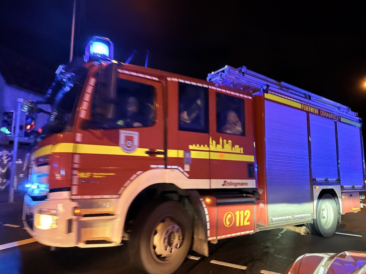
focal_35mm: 24
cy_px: 137
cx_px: 183
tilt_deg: +6.8
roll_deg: -1.8
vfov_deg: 56.8
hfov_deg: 71.6
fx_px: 254
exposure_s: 1/33
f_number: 1.78
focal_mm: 6.76
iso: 800
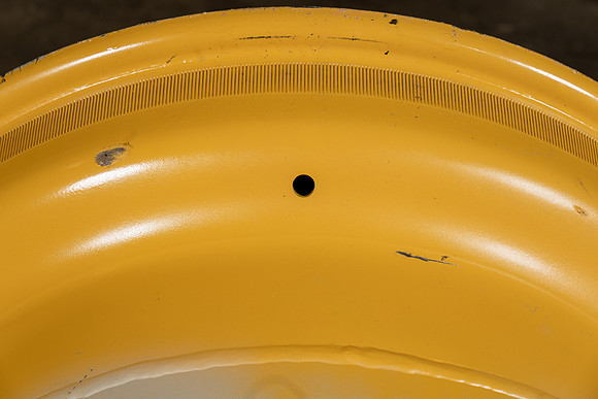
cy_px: 200
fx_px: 1545
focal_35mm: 93
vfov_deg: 14.7
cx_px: 299
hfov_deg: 21.9
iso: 800
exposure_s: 1/250
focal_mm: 93
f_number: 8
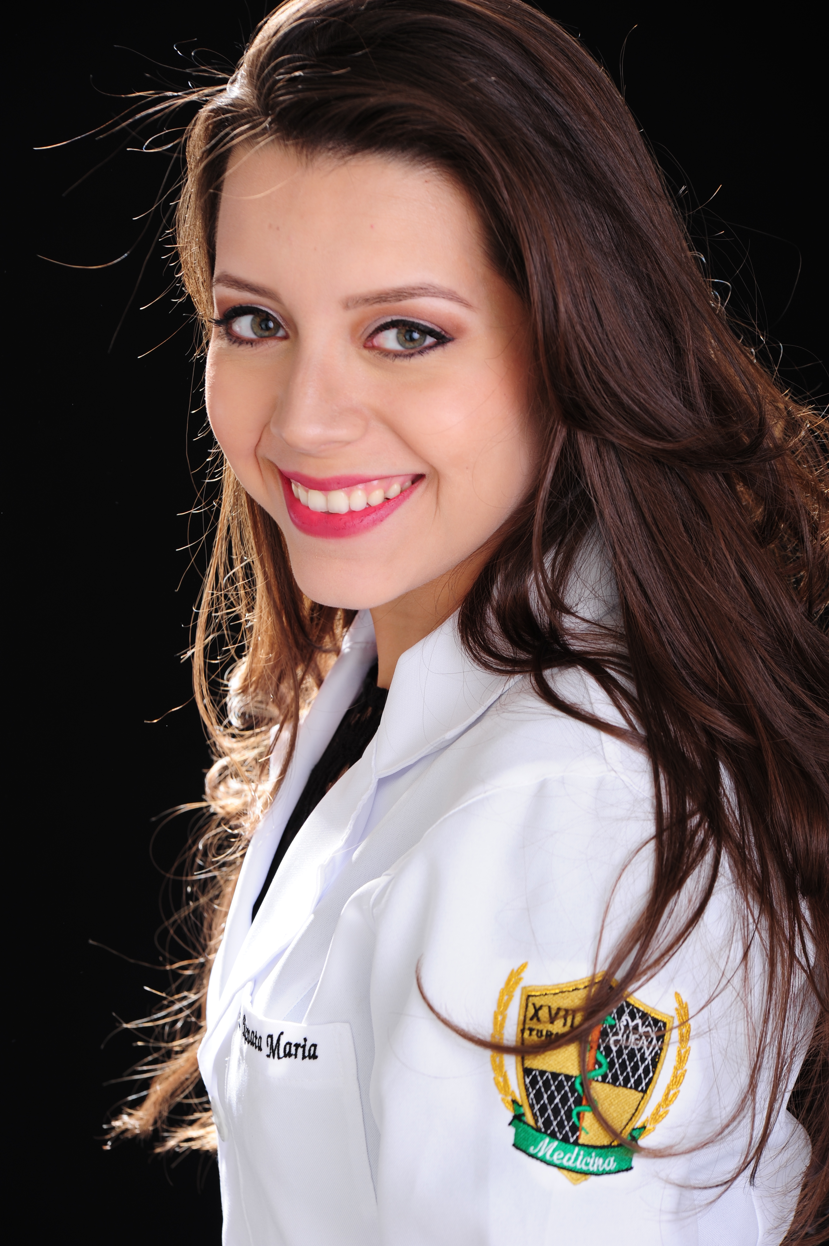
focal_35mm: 175
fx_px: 6052
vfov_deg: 11.8
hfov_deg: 7.8
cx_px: 414
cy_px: 623
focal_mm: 175
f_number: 8
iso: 200
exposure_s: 1/160
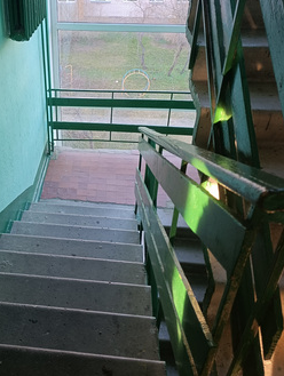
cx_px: 80
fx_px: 382
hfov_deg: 40.0
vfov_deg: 51.6
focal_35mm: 35
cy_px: 126
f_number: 1.65
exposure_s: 1/100
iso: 454
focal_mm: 6.11
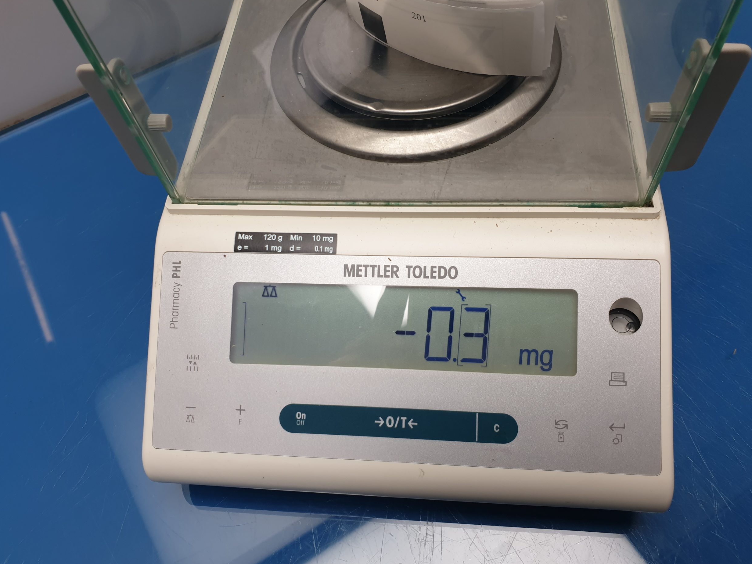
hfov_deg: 65.3
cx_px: 375
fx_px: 587
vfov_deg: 51.4
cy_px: 285
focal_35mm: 27
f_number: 2.4
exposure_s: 1/100
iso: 80
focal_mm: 4.3
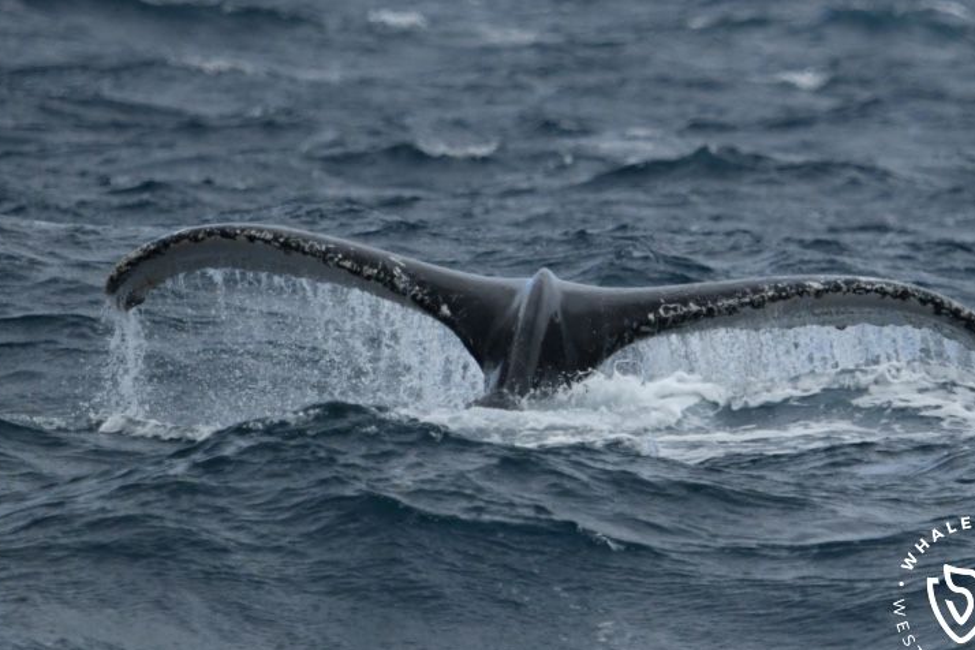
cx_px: 526
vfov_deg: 2.5
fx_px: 15165
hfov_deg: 3.7
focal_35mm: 560
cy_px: 331
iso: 1250
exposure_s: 1/8000
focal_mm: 500
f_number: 6.3
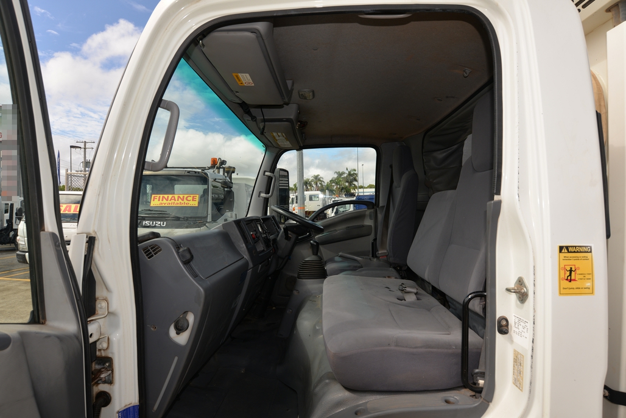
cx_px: 313
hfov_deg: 90.0
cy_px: 209
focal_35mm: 18
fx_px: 313
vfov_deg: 67.4
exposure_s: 1/200
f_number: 8
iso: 100
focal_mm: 18
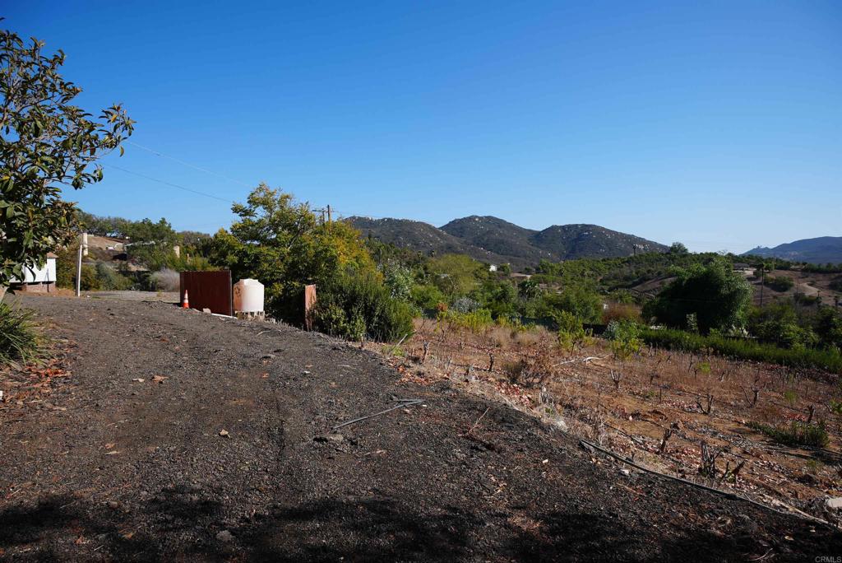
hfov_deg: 83.9
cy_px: 282
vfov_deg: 62.0
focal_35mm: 20
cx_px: 421
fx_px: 468
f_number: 5
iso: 80
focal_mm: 20
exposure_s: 1/500
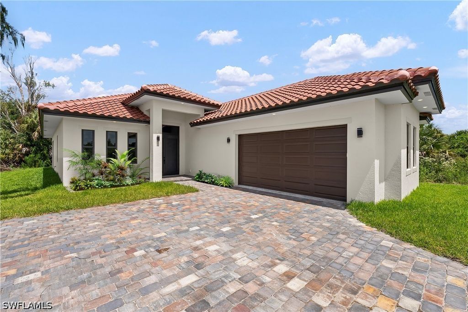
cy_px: 156
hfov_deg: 96.7
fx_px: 208
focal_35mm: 16
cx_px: 234
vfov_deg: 73.8
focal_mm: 16
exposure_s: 1/800
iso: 200
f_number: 9
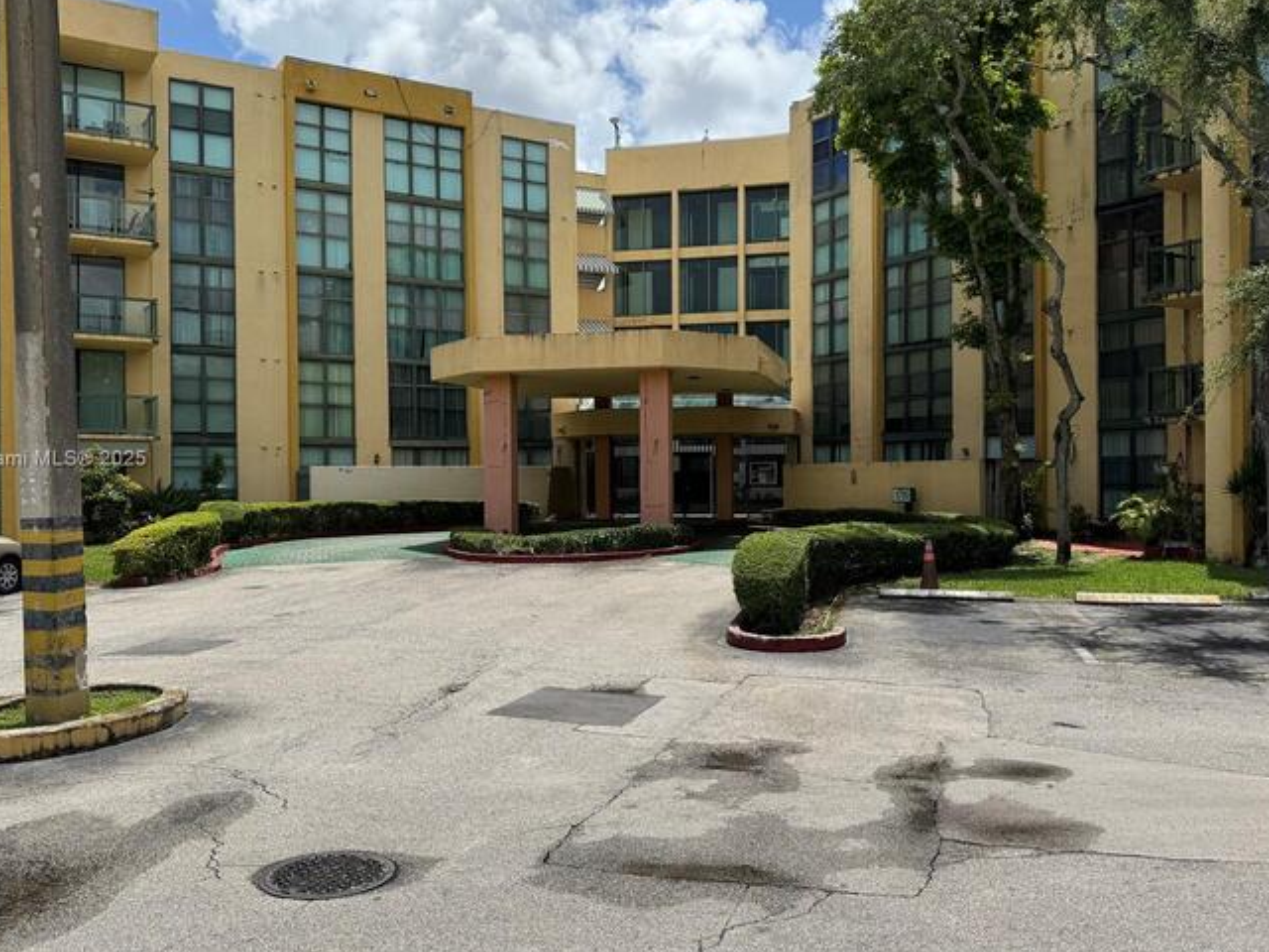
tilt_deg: +0.9
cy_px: 460
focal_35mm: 30
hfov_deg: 60.0
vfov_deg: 46.8
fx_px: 1100
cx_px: 623
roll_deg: -0.2
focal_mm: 6.76
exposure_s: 1/7092
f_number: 1.78
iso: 80
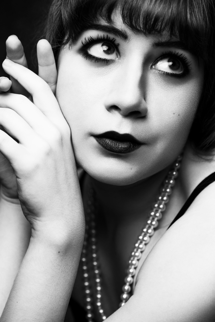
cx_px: 108
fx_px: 940
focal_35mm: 105
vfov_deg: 19.4
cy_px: 161
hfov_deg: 13.1
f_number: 9
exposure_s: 1/200
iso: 200
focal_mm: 105
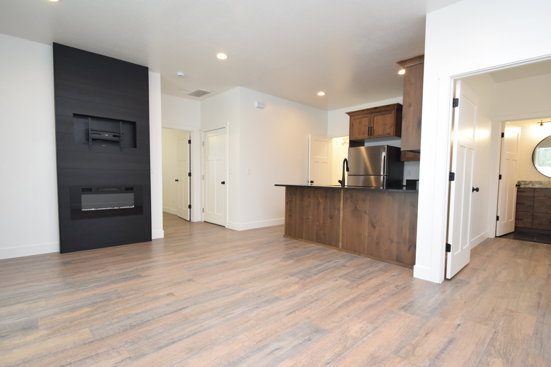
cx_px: 278
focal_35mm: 17
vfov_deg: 70.4
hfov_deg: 93.3
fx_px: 260
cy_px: 185
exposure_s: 1/100
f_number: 5
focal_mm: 10
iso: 800
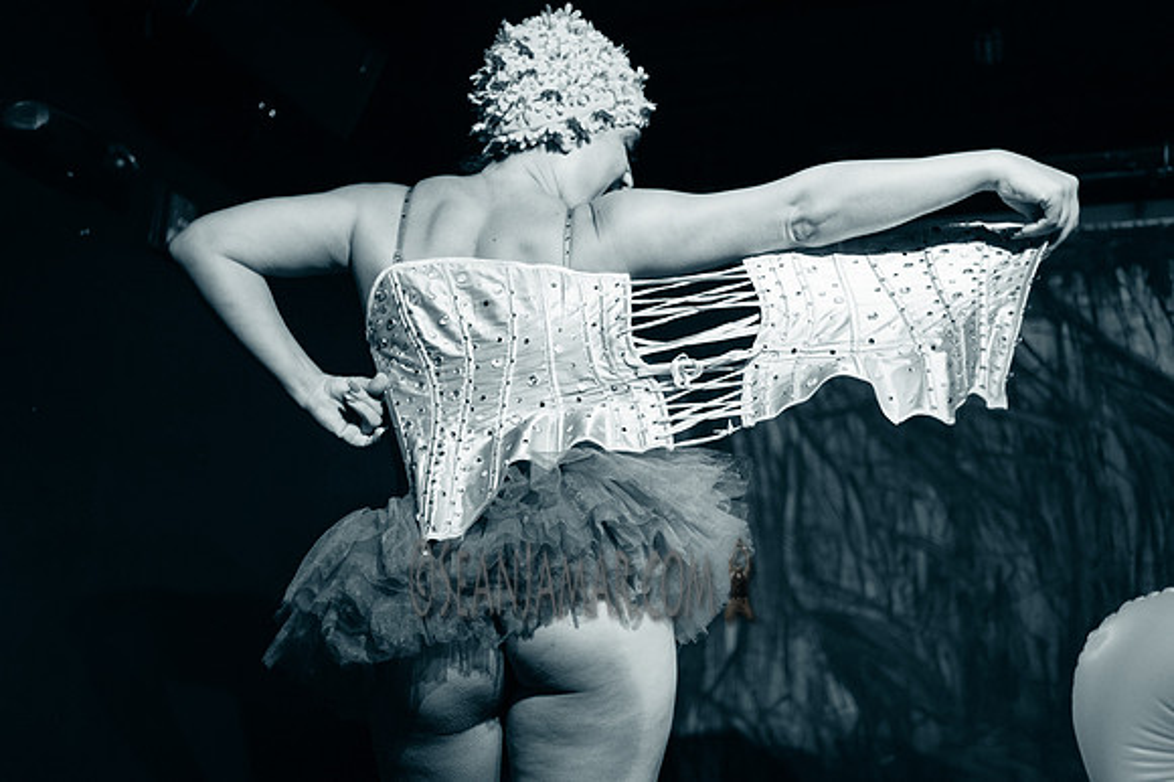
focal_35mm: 36
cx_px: 608
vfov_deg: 36.6
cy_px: 406
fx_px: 1183
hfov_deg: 52.8
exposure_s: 1/500
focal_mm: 35
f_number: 2
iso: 3200
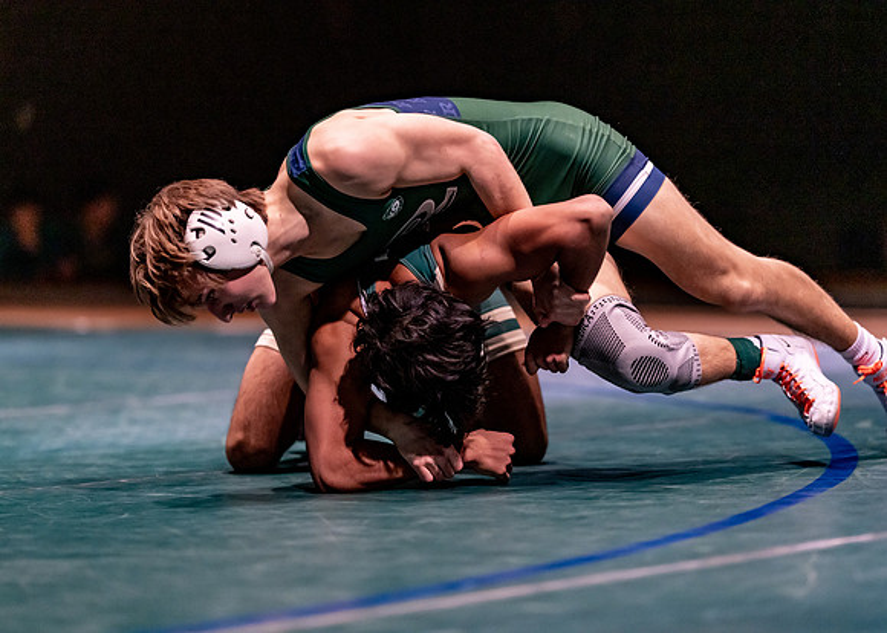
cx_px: 444
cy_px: 316
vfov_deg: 10.2
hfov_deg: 14.2
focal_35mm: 141
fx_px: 3563
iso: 2000
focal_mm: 135
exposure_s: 1/800
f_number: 1.8
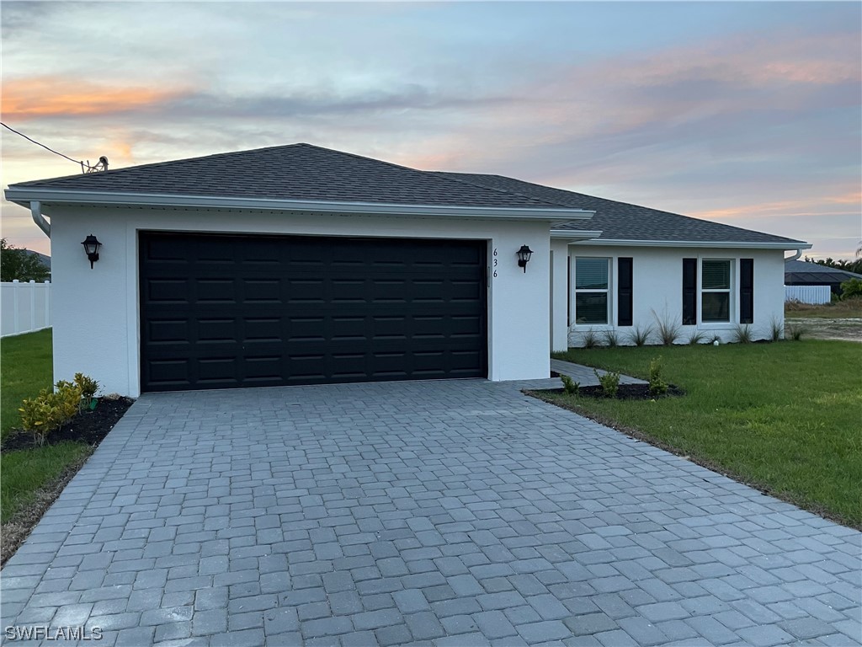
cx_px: 431
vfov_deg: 53.1
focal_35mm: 26
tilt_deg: -1.4
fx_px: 647
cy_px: 324
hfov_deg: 67.3
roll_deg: +0.6
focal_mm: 4.2
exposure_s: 1/99
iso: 125
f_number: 1.6
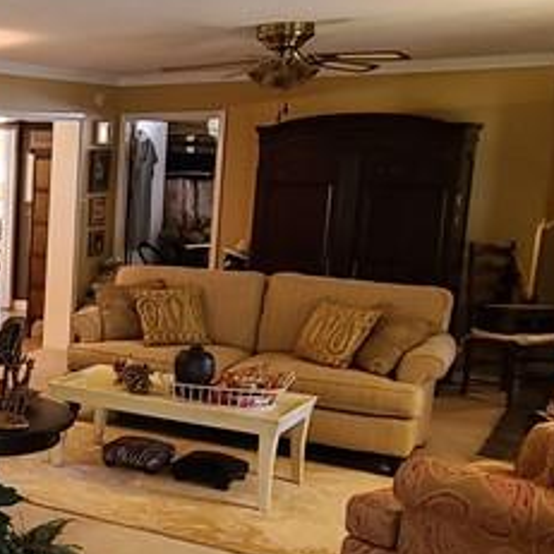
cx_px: -221
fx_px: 923
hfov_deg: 26.6
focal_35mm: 51
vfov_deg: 33.2
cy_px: 353
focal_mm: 2.2
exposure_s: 1/29
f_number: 2.2
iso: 320
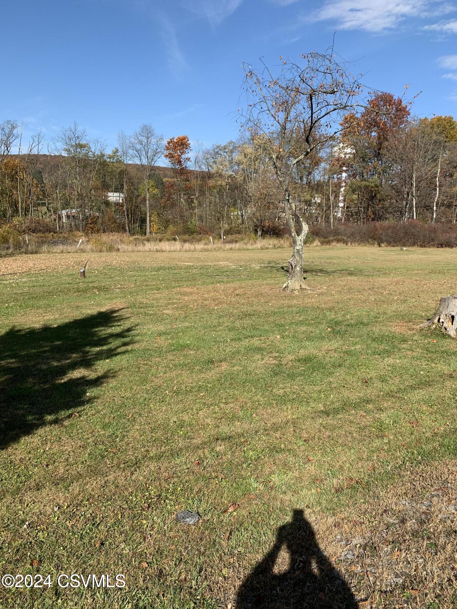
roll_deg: -1.5
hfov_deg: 53.1
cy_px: 304
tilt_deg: -8.8
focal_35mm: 26
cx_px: 228
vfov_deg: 67.3
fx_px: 458
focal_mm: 4.25
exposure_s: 1/1812
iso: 25
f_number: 1.8
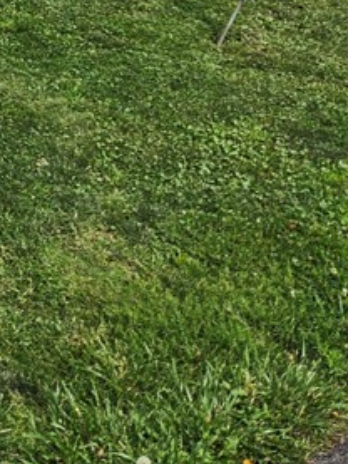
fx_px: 1138
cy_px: -238
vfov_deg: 19.8
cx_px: -202
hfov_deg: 15.7
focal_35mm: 85
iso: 25
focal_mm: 5.4
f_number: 1.8
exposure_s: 1/3493
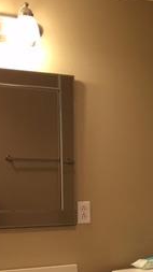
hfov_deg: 14.1
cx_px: 231
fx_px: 578
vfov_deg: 26.1
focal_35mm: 80
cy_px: 217
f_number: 2.2
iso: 25
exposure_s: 1/15
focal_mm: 4.15
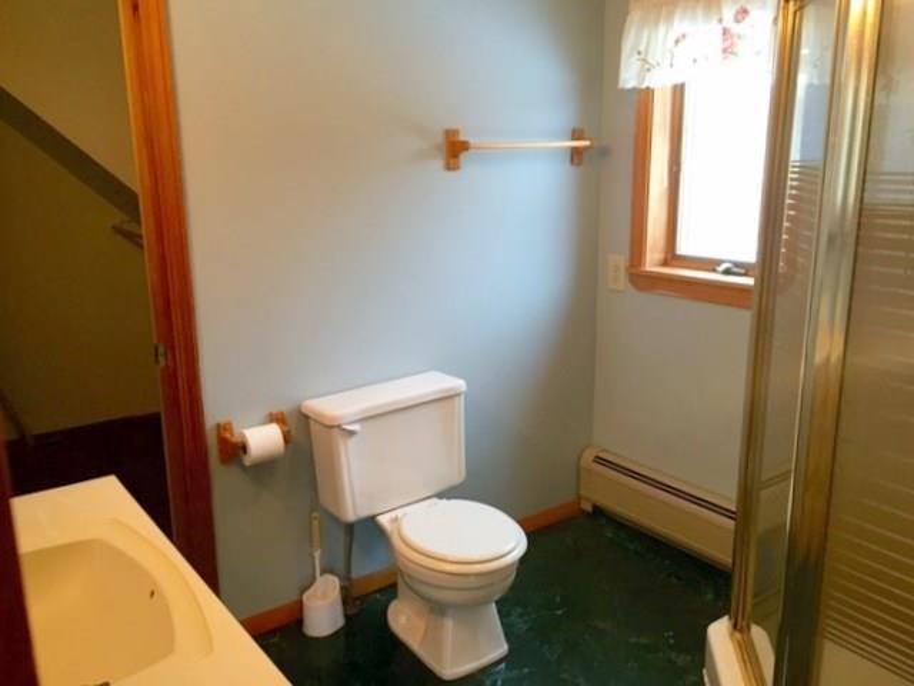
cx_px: 457
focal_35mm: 29
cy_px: 343
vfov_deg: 48.2
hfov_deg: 61.7
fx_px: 766
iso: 100
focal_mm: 4.15
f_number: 2.2
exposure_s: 1/30
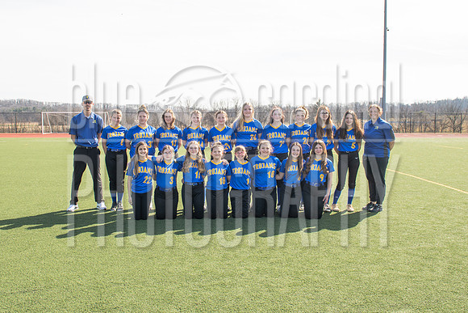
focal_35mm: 35
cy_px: 153
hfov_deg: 54.8
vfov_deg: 38.2
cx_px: 222
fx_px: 451
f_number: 6.3
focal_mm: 24
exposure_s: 1/250
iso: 200
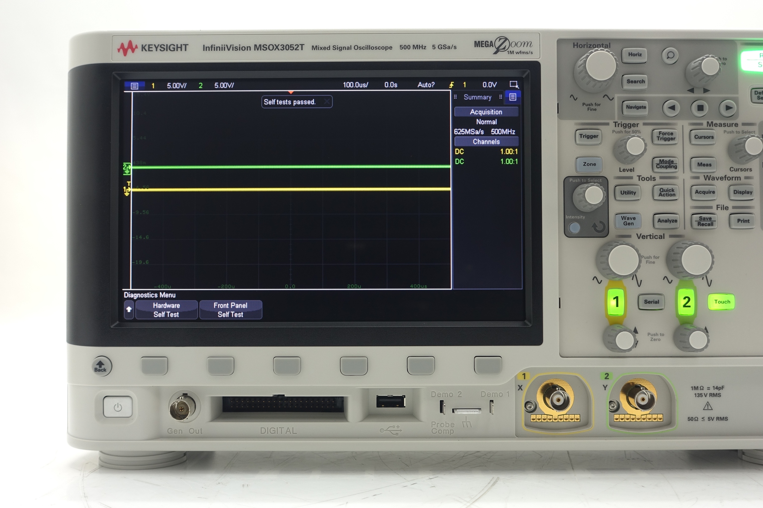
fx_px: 869
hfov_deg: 47.4
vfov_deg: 32.6
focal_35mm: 41
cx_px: 382
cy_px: 254
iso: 100
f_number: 3.2
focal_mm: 14.9
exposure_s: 1/15
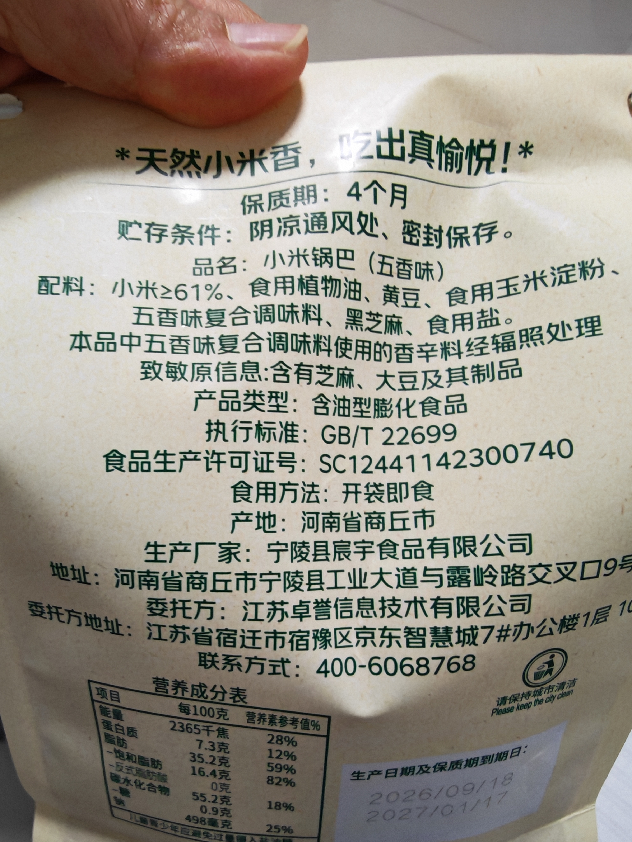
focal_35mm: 24
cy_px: 421
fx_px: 584
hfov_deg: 56.8
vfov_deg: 71.6
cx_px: 316
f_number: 2
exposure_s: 1/25
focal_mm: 1.82
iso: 320
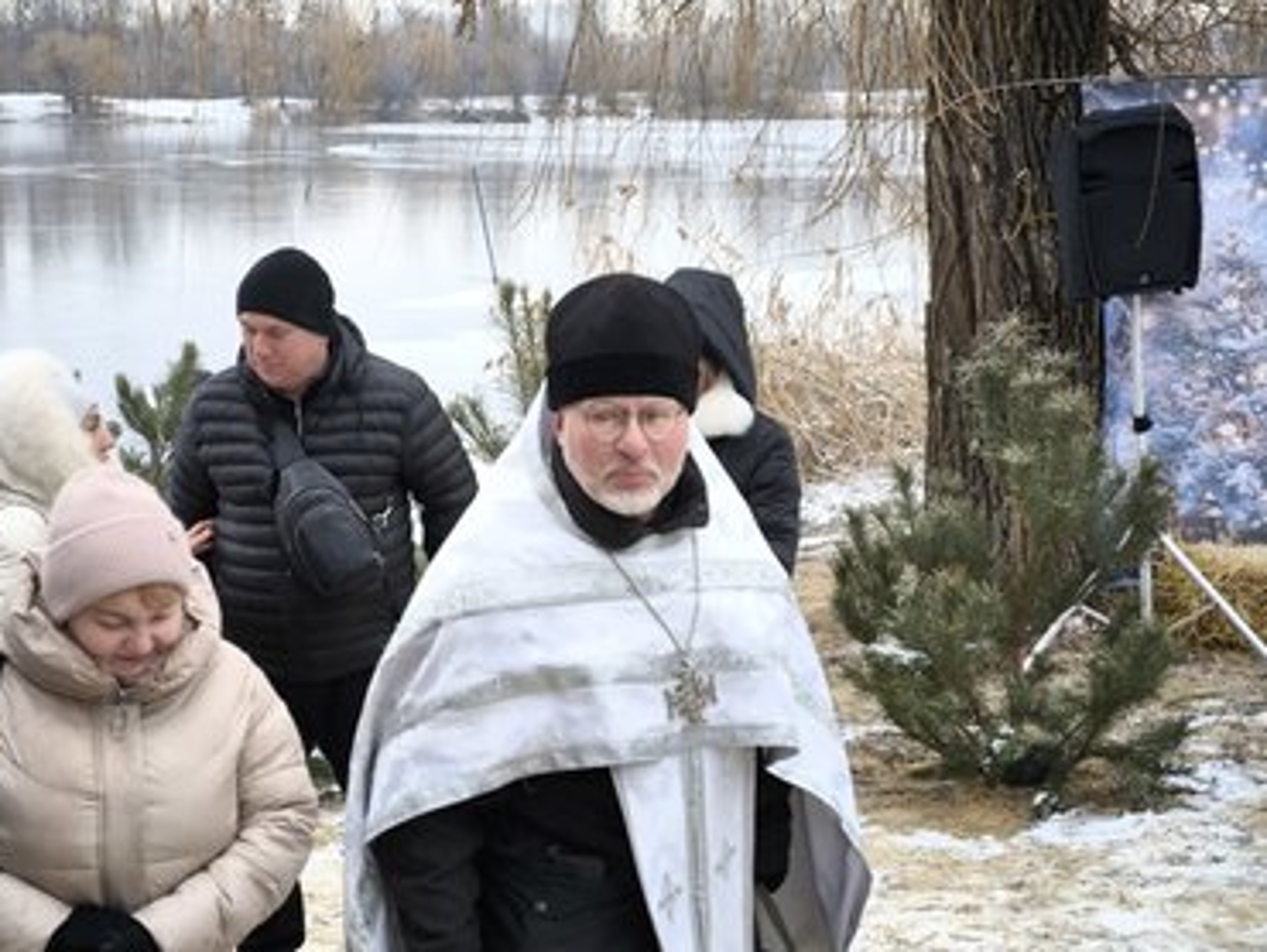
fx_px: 1978
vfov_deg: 27.1
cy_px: 507
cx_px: 592
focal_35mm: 54
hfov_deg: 35.5
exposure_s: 1/100
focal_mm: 7.1
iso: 125
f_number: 1.9
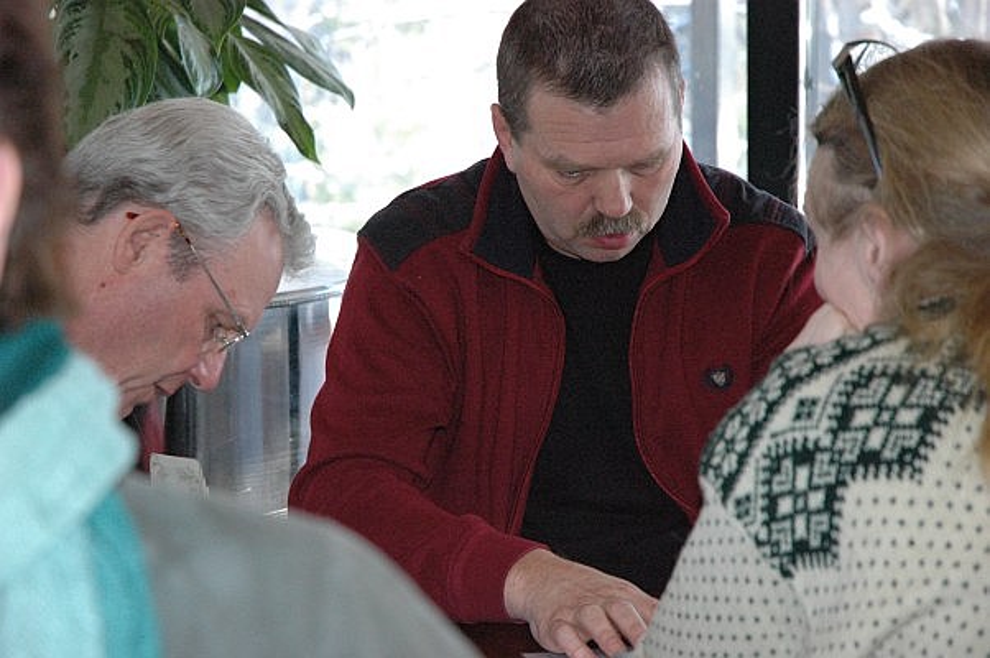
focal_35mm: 105
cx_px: 495
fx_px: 2884
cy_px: 329
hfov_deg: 19.5
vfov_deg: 13.0
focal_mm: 70
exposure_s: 1/250
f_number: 5
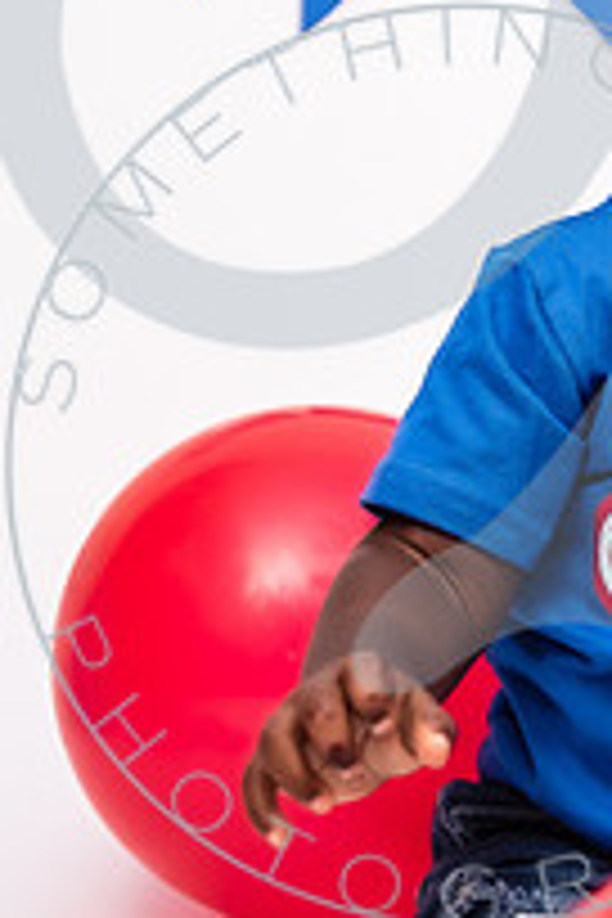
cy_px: 88
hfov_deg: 7.5
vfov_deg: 11.2
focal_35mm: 182
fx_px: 4641
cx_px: 831
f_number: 2.8
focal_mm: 58
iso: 100
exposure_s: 1/160
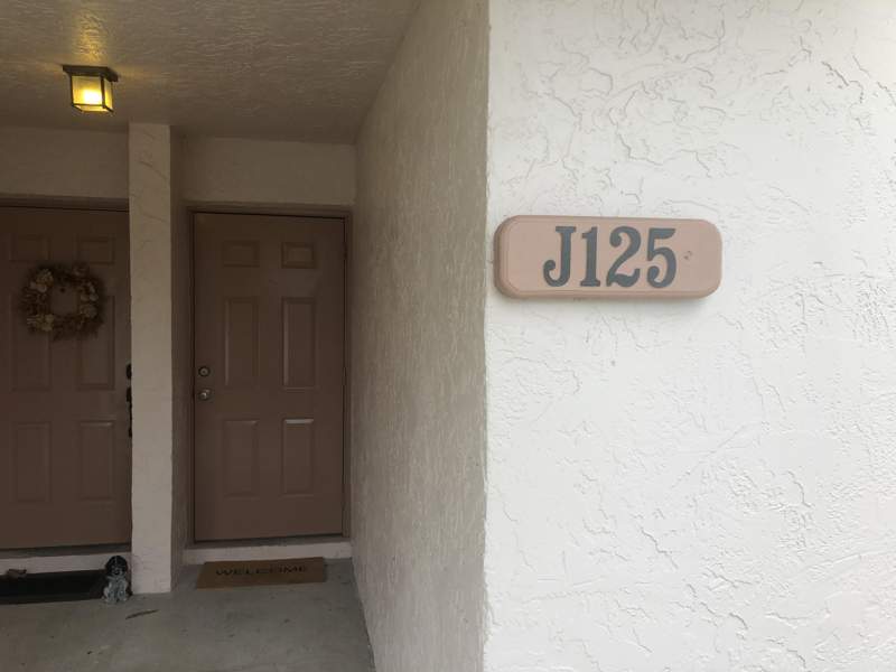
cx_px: 448
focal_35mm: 28
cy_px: 336
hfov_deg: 63.4
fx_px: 725
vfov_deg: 49.7
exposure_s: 1/239
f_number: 1.8
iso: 20
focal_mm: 3.99
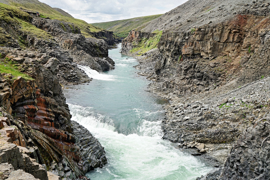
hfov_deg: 43.6
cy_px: 90
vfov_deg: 29.9
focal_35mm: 45
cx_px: 135
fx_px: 337
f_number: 5.6
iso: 100
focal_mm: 30
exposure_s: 1/200
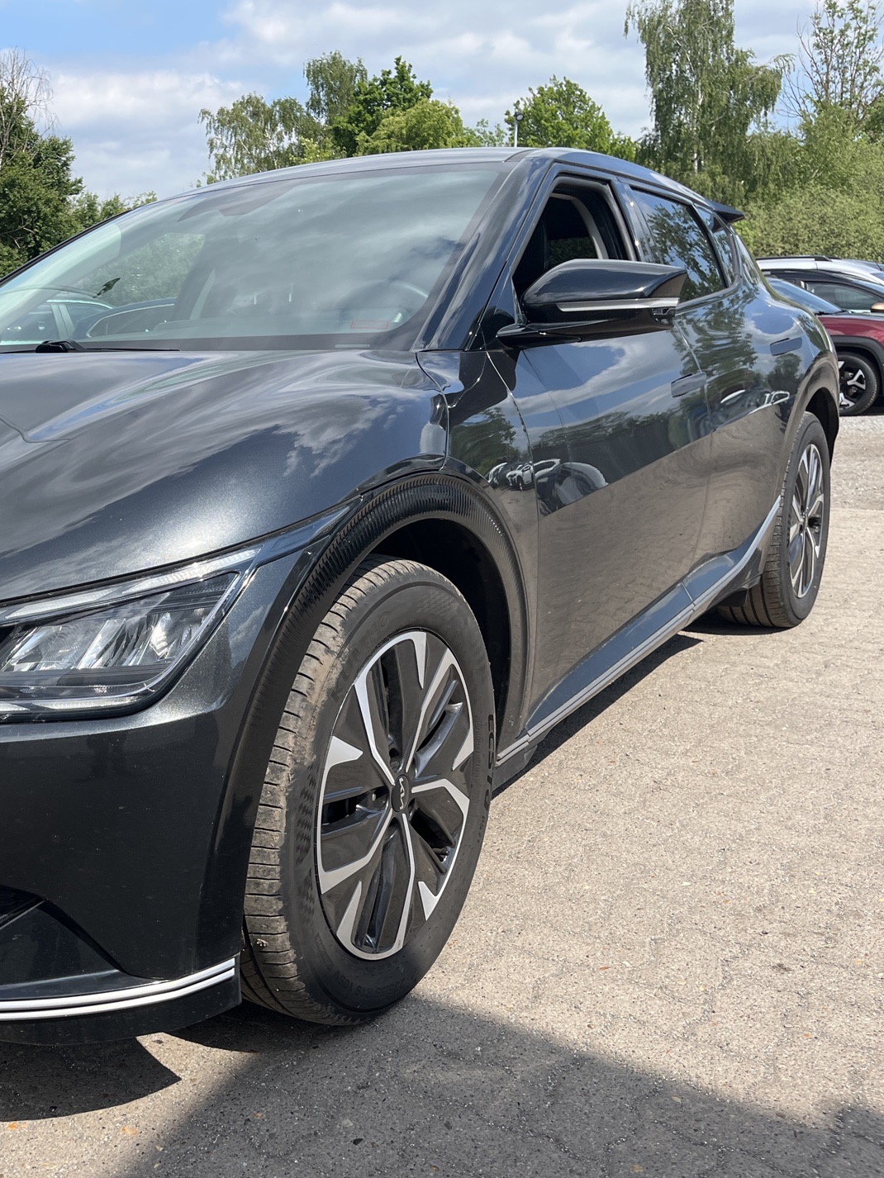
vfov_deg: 52.6
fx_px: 1191
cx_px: 140
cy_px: 590
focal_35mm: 35
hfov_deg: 38.7
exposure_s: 1/2268
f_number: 1.6
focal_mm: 5.1
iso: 50
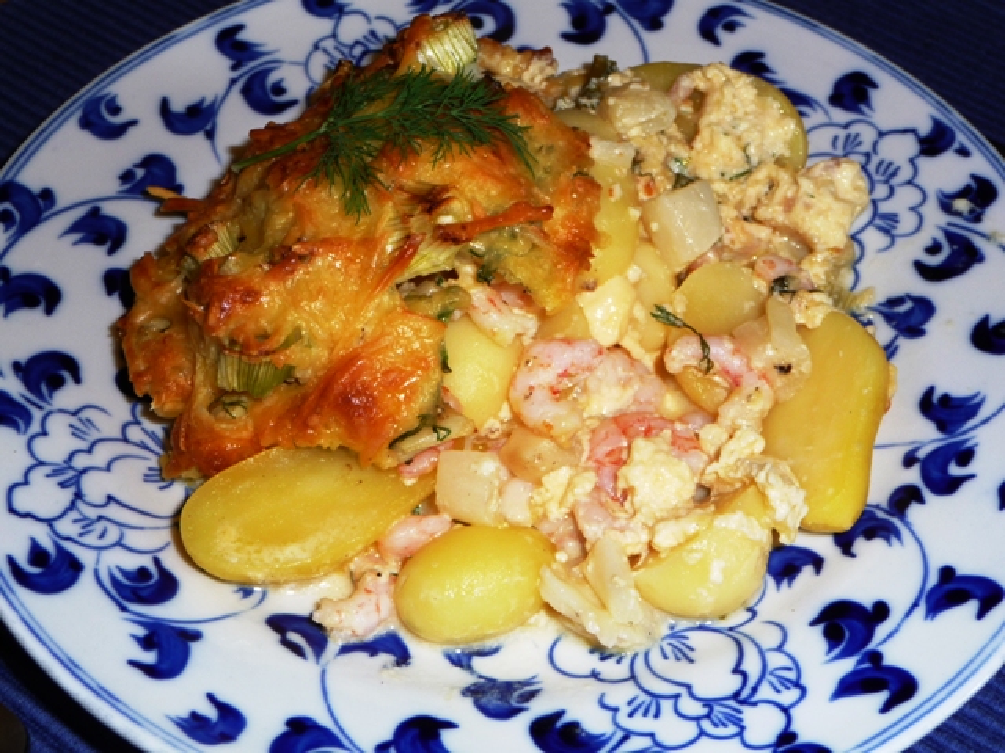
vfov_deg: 29.1
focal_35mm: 50
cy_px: 376
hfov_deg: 38.2
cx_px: 502
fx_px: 1452
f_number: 4.2
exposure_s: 1/30
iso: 100
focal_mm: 8.5
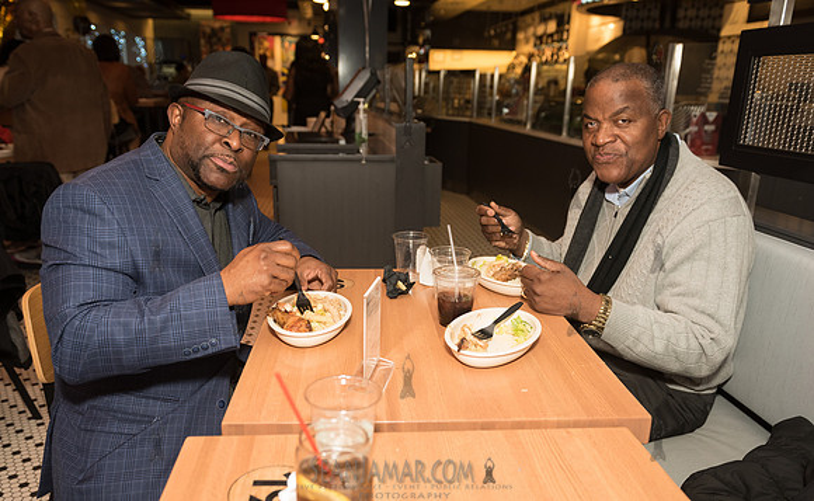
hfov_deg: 63.8
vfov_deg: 41.9
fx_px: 654
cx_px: 392
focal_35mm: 30
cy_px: 281
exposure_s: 1/320
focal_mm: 26
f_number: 3.5
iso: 1250
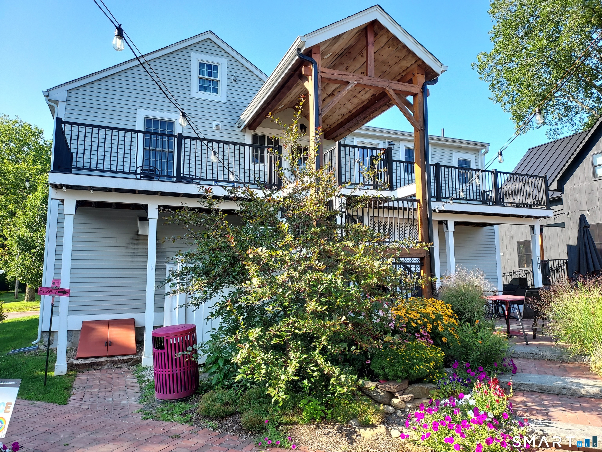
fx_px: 417
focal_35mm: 24
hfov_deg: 71.6
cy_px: 226
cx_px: 301
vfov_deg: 56.8
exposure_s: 1/220
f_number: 1.8
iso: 40
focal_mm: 4.6
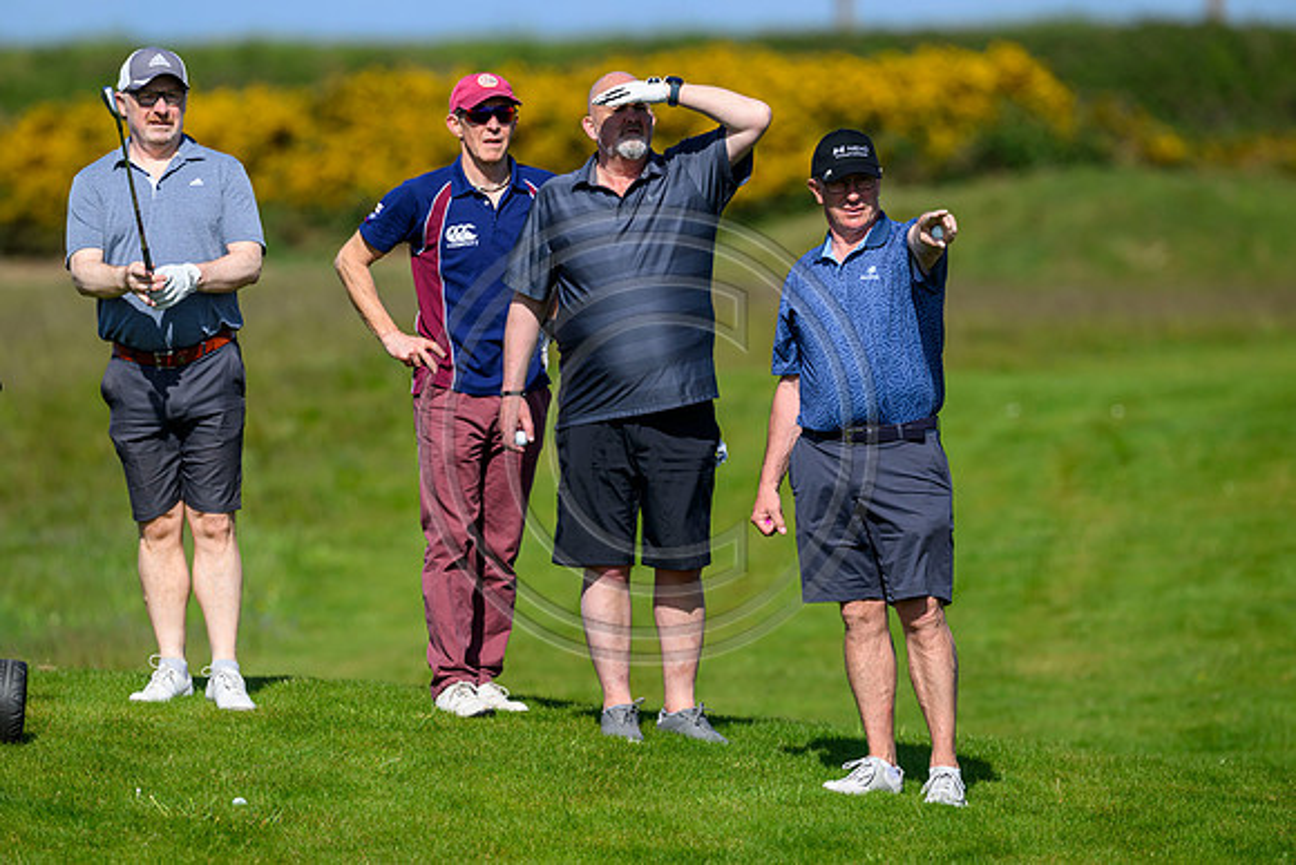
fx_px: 14403
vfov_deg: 3.4
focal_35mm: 400
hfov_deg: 5.2
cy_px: 432
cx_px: 648
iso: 500
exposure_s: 1/4000
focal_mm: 400
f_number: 4.5
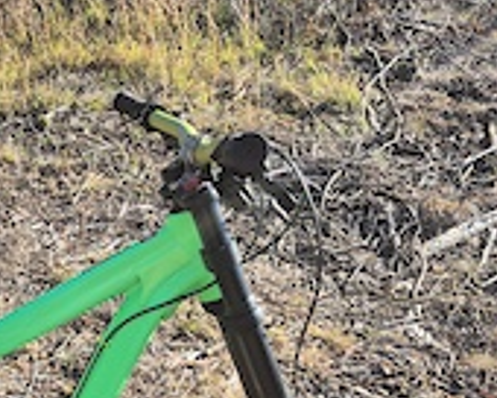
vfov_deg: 21.3
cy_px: 493
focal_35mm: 66
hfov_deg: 26.9
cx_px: -15
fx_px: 971
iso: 25
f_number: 1.8
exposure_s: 1/670
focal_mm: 5.4
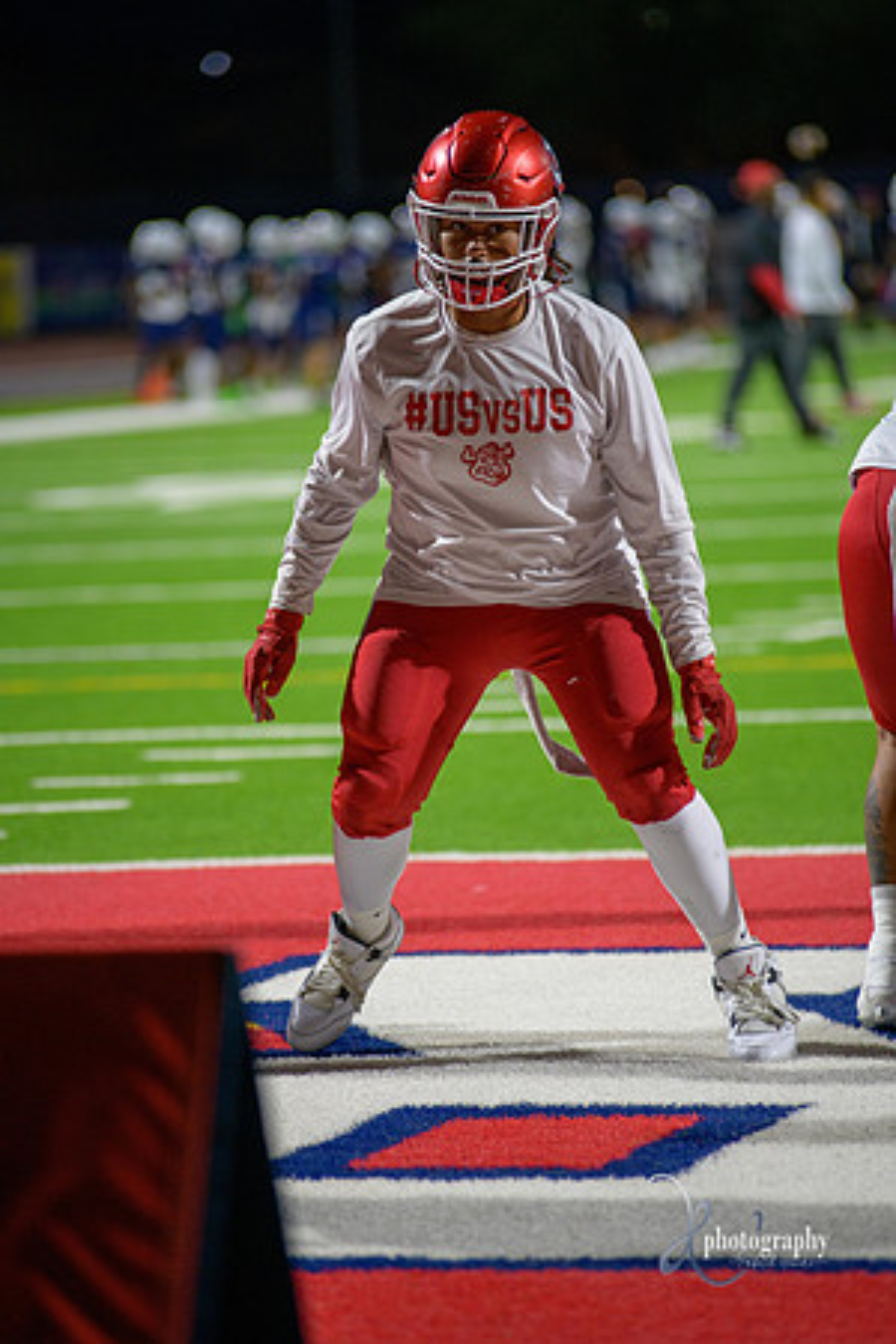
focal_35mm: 200
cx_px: 448
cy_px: 672
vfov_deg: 10.3
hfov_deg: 6.9
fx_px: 7466
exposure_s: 1/250
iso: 1250
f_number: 2.8
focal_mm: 200
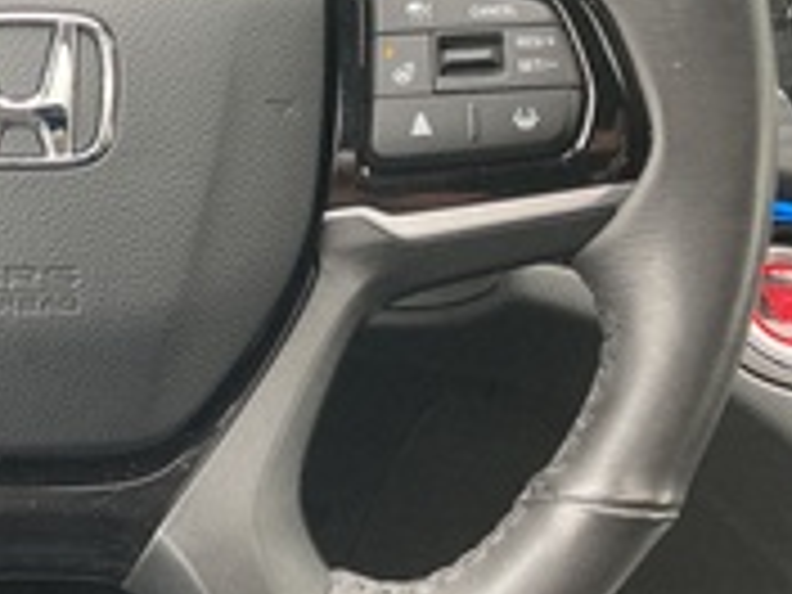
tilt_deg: -20.2
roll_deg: -2.5
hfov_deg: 26.7
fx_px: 1533
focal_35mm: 67
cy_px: 119
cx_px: -76
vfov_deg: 21.7
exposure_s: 1/60
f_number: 1.8
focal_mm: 3.99
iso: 160
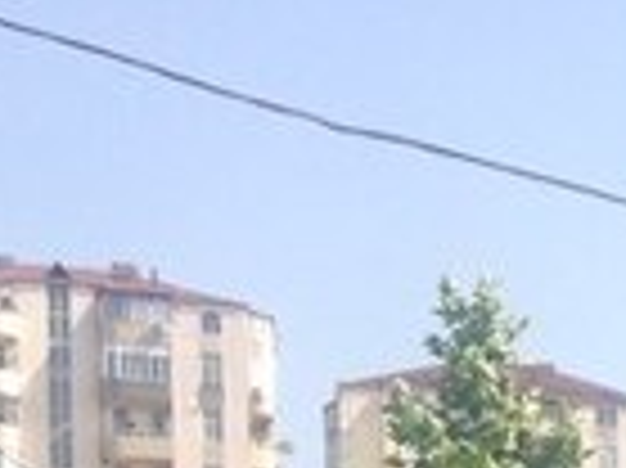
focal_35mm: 157
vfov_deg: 8.6
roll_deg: -1.0
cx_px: 1094
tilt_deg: -1.8
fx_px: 2837
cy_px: 1105
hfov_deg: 11.7
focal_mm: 4.12
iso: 50
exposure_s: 1/1130
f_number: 2.4
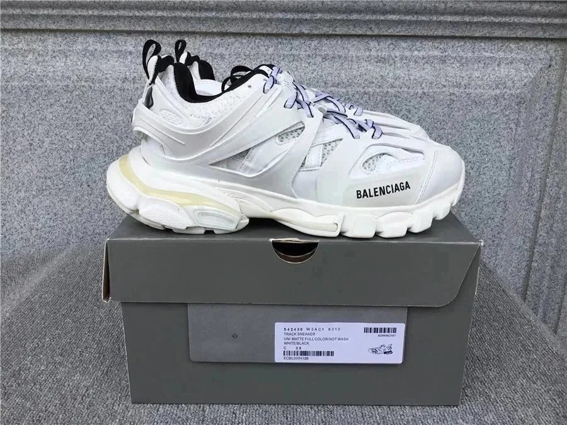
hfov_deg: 58.4
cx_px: 284
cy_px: 212
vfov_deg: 45.4
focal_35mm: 31
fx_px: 508
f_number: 2.4
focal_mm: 3.3
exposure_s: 1/468
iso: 25
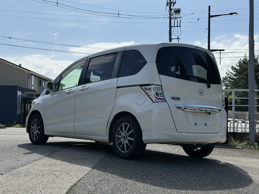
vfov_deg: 30.3
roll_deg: -0.8
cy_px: 97
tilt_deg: +3.2
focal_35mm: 48
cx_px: 130
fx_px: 359
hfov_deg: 39.7
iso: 64
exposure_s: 1/9901
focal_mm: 6.76
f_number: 1.78
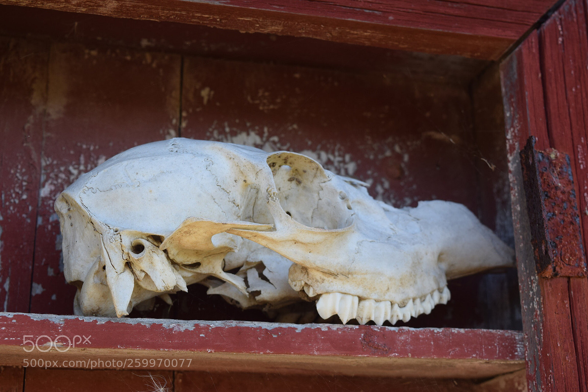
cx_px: 294
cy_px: 196
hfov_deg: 31.9
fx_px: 1029
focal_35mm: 63
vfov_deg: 21.6
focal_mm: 42
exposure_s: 1/250
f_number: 8
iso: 320
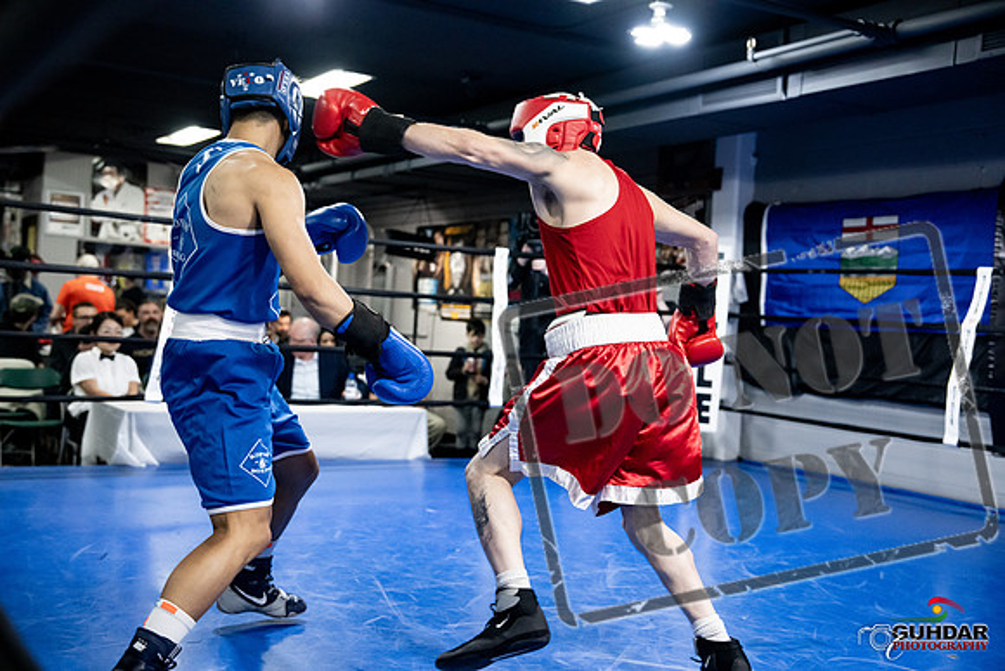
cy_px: 336
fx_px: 1173
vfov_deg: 31.9
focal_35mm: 42
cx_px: 502
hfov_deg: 46.4
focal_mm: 42
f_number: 2.8
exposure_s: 1/1000
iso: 8000
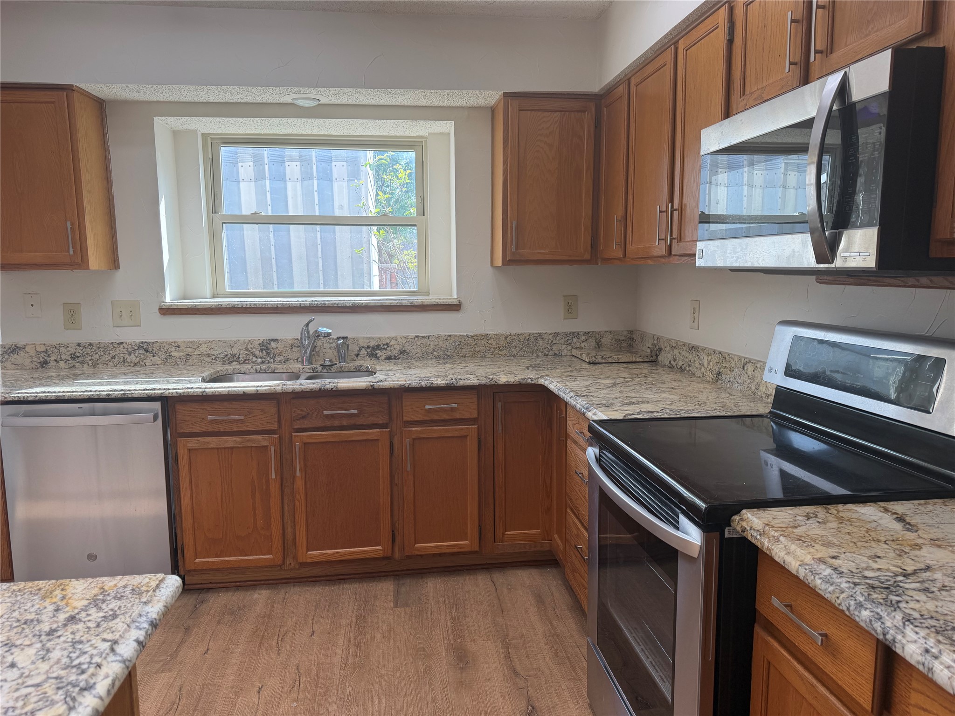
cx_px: 478
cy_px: 358
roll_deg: +1.0
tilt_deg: -7.9
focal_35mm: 24
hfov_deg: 71.6
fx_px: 662
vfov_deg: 56.8
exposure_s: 1/228
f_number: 1.78
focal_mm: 6.76
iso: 80
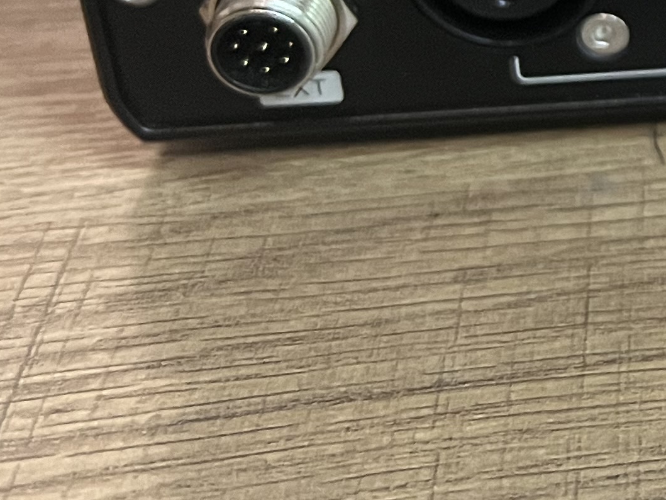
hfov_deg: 16.4
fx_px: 1905
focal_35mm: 99
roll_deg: -3.0
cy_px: -130
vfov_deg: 14.4
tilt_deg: -26.5
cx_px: 1231
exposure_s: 1/40
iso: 500
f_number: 1.5
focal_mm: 5.7
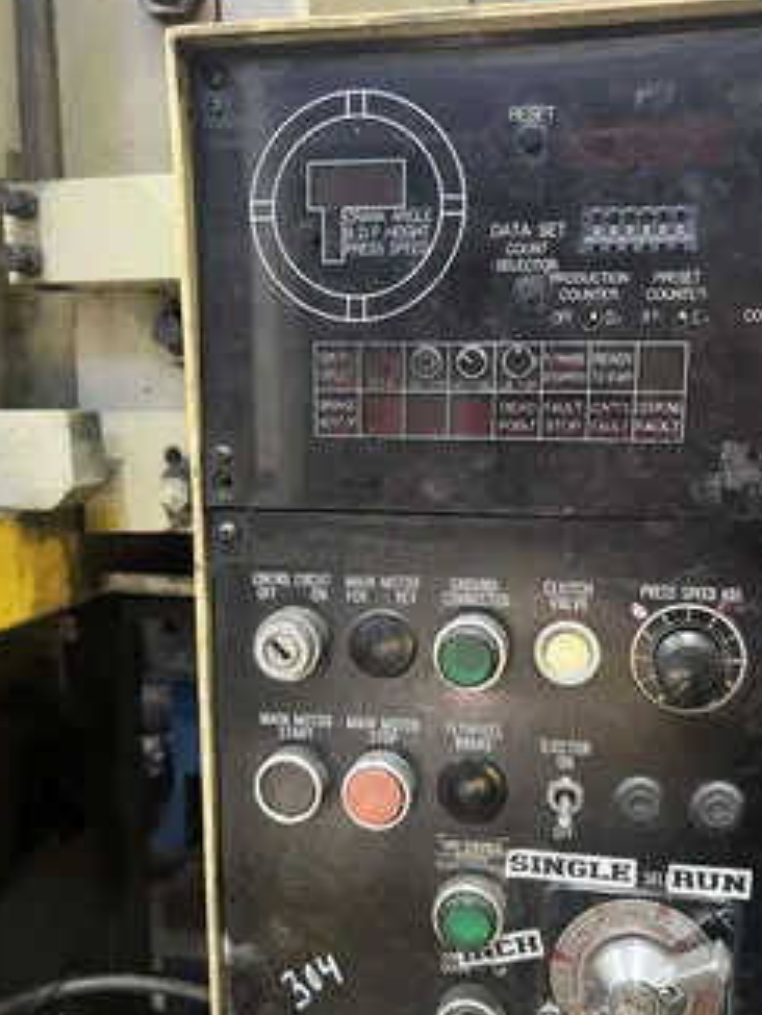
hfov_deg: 44.0
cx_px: 453
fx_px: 939
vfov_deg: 56.7
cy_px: 553
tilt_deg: -7.8
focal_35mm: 32
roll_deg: +0.6
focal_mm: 5.7
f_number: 1.5
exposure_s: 1/60
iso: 200
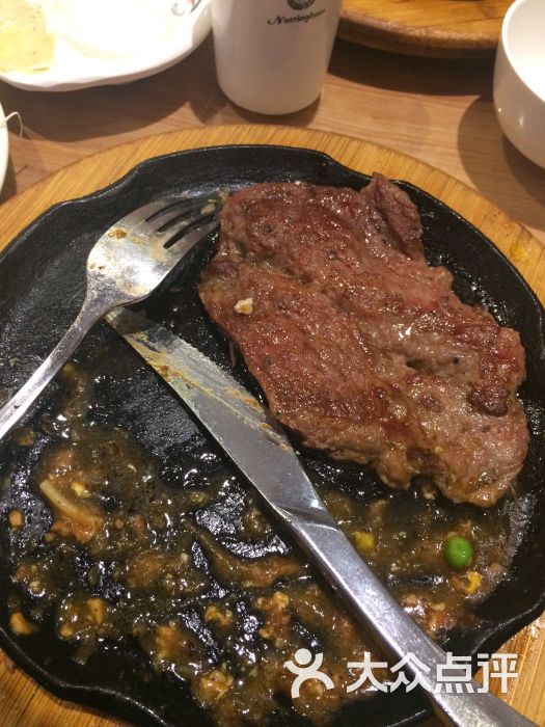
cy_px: 364
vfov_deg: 61.7
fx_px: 609
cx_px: 272
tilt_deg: -65.6
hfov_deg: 48.2
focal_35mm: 29
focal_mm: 4.15
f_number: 2.2
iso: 320
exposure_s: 1/33
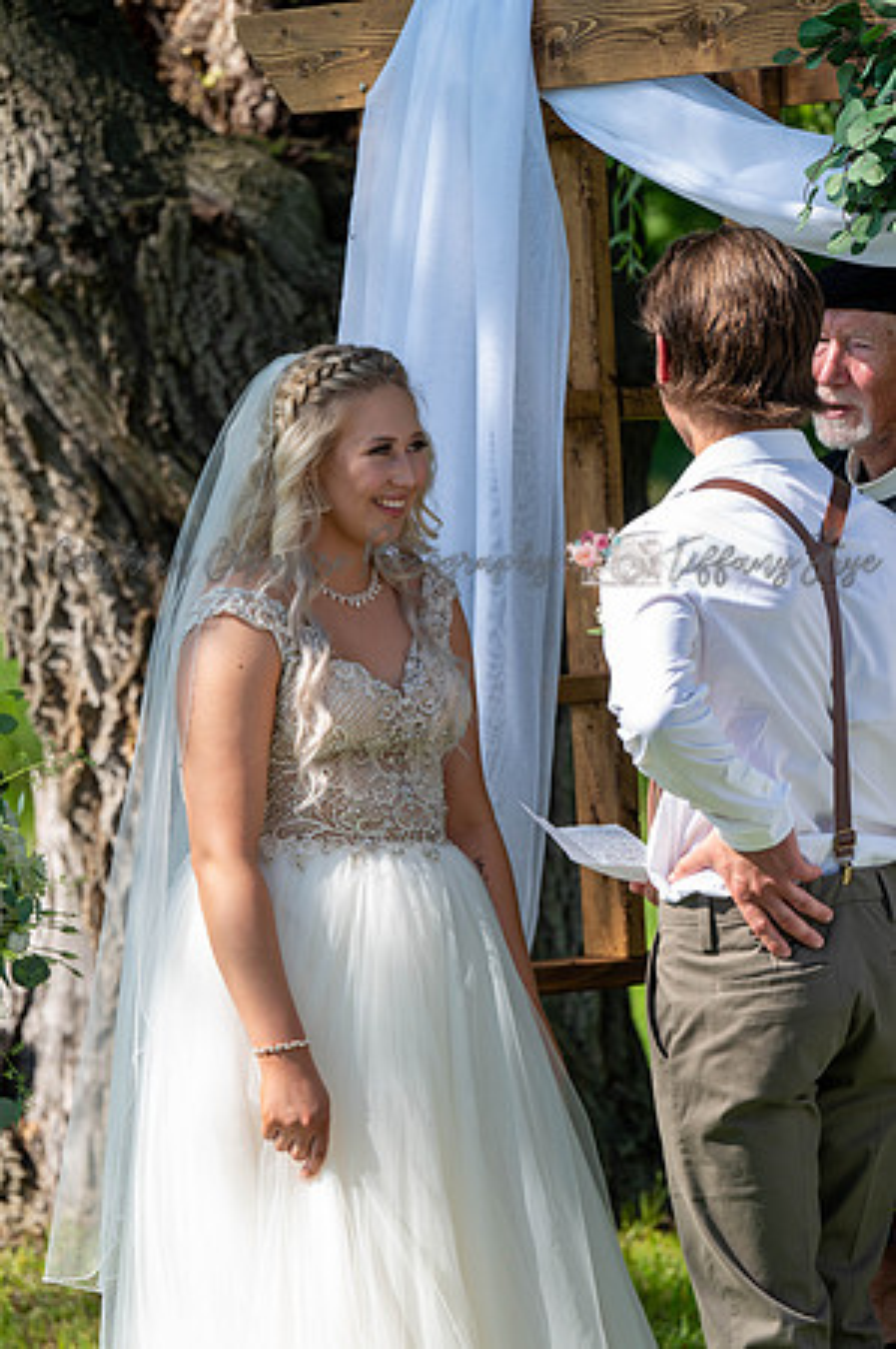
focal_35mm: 200
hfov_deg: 6.9
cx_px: 448
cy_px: 674
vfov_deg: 10.3
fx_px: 7483
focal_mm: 200
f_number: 5.6
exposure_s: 1/500
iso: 200
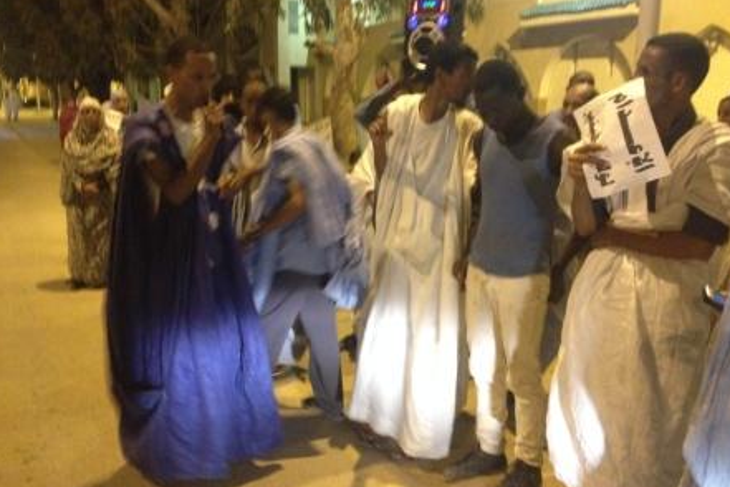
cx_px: 364
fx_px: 750
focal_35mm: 37
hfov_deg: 51.9
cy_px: 262
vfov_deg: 35.9
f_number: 2.4
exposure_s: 1/15
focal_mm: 4.28
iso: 640
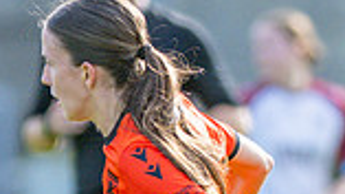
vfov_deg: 0.6
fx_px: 17970
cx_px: 96
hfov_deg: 1.1
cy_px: 345
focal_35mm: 1966
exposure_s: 1/3200
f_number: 2.8
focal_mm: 300
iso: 560
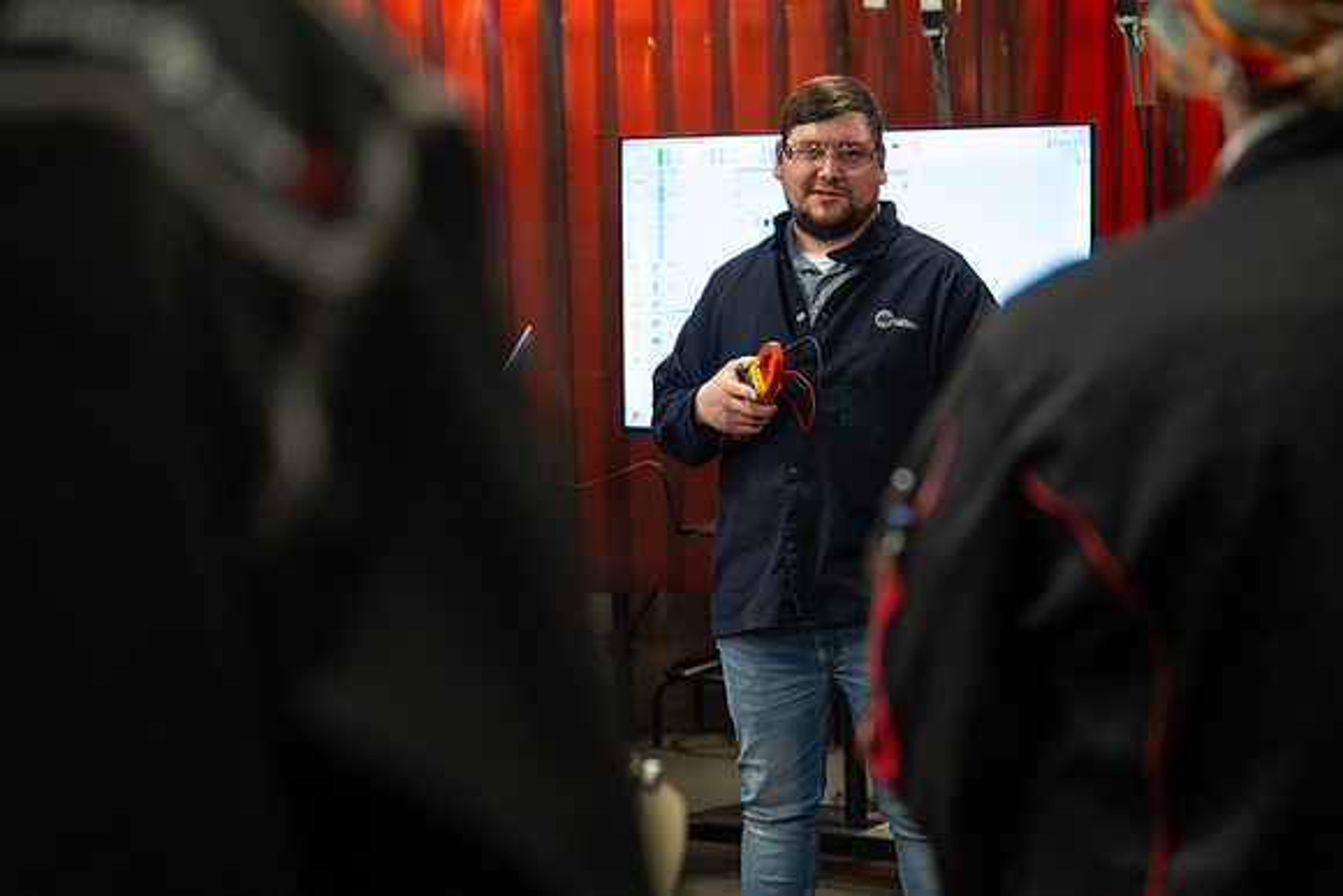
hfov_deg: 27.5
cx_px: 672
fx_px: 2742
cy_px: 448
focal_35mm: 73
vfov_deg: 18.6
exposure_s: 1/320
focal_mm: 70
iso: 1600
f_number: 3.2
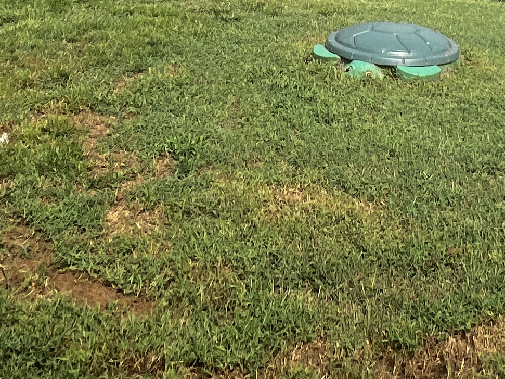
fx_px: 788
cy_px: -201
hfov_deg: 35.0
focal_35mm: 54
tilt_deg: +3.3
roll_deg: +0.0
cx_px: 356
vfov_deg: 22.0
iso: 32
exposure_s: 1/1597
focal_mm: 1.57
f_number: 1.8
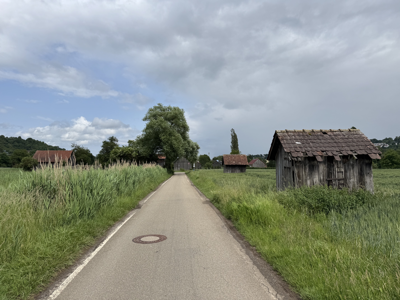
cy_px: 150
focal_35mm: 24
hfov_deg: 71.6
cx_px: 200
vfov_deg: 56.8
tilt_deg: +3.4
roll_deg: +0.3
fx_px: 277
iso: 80
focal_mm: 6.76
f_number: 1.78
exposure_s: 1/6410
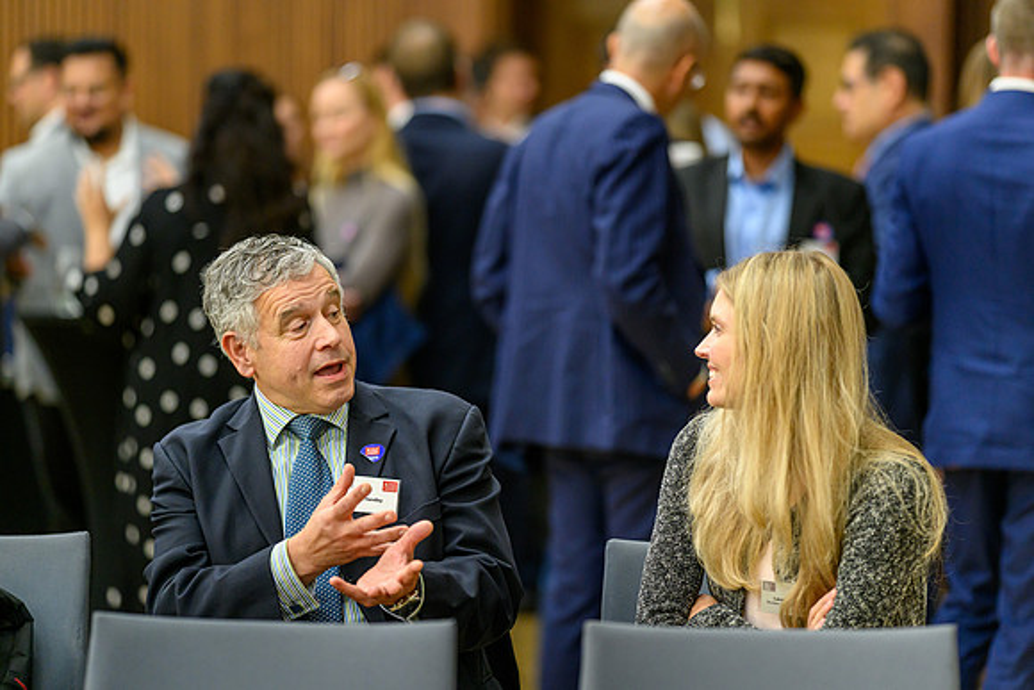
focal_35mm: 139
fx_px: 3979
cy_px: 345
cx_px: 517
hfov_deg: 14.8
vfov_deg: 9.9
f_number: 1.8
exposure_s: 1/250
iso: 1100
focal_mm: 135
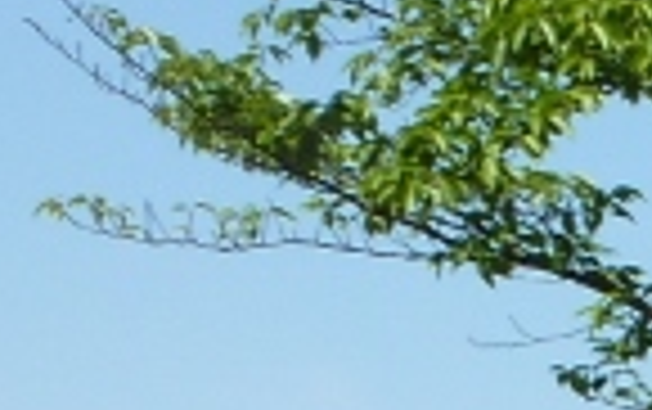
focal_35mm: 359
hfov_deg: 5.6
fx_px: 6387
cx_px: 1547
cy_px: 1586
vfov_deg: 3.5
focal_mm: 7.9
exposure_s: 1/400
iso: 80
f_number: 4.5
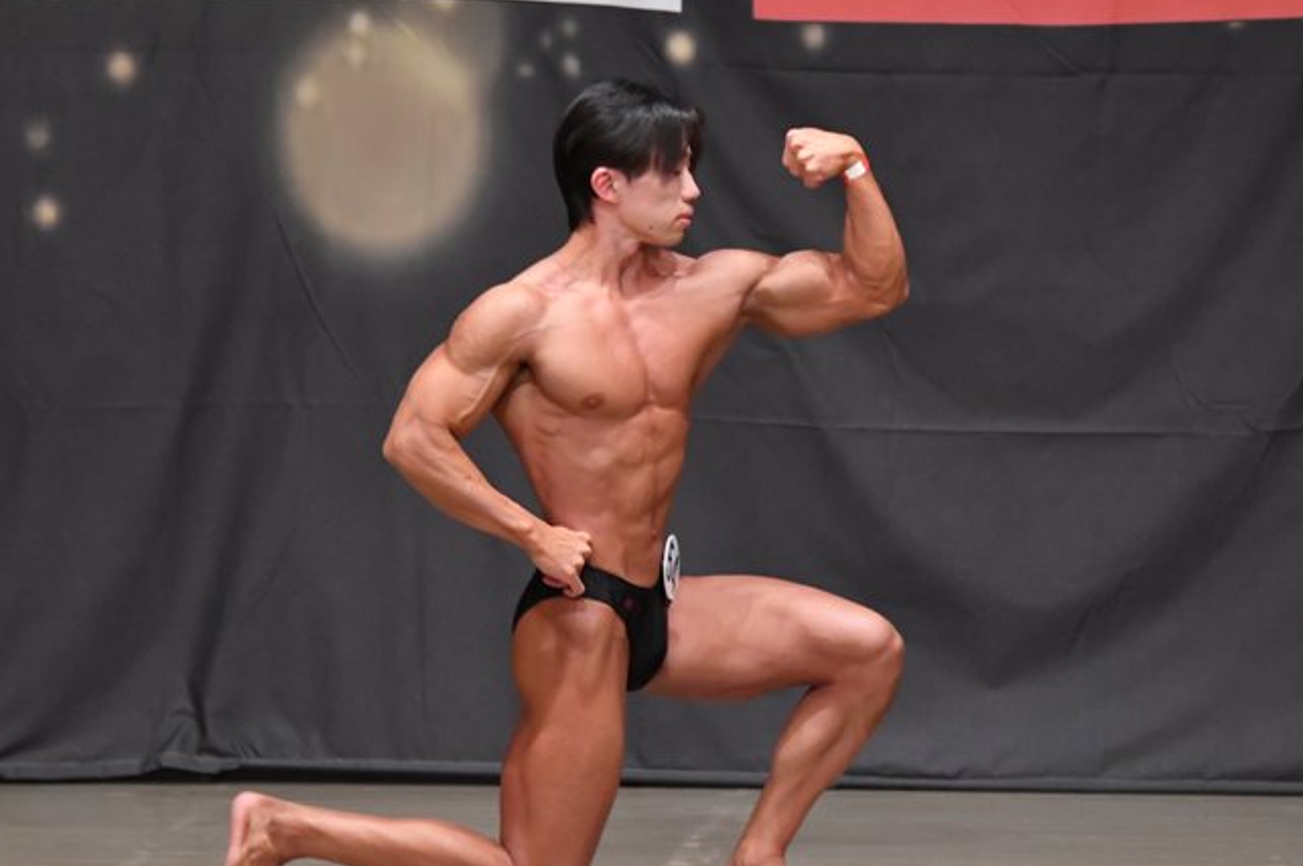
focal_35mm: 326
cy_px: 466
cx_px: 722
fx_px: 11790
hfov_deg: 6.3
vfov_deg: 4.2
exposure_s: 1/400
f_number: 5.6
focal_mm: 180
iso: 6400
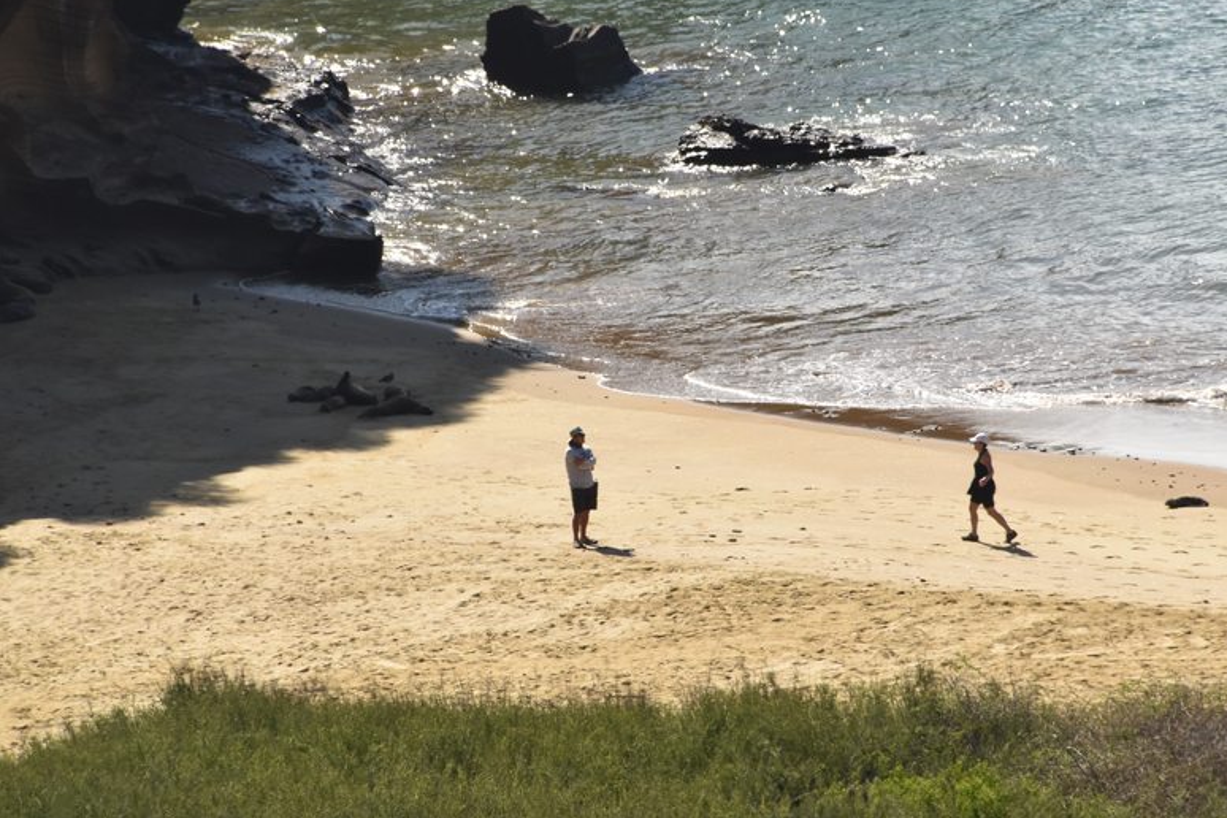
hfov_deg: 3.9
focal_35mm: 523
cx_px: 610
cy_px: 407
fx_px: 17824
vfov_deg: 2.6
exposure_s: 1/500
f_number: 14
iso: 640
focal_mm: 300
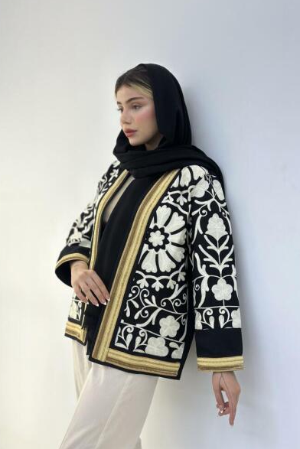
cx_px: 136
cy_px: 220
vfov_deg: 38.9
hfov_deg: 26.5
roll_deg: -0.3
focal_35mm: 51
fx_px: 637
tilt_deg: -1.1
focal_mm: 6.86
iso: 80
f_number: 1.78
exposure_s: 1/210
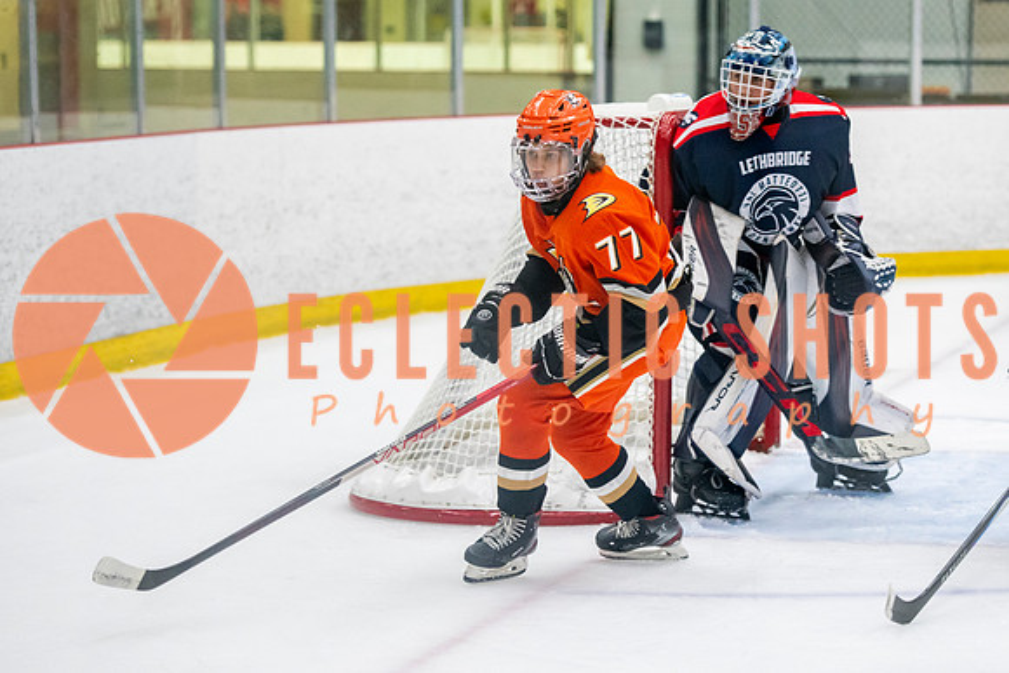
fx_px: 4008
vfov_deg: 9.6
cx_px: 654
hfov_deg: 14.3
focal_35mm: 143
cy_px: 301
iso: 2500
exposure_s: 1/640
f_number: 3.2
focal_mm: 102
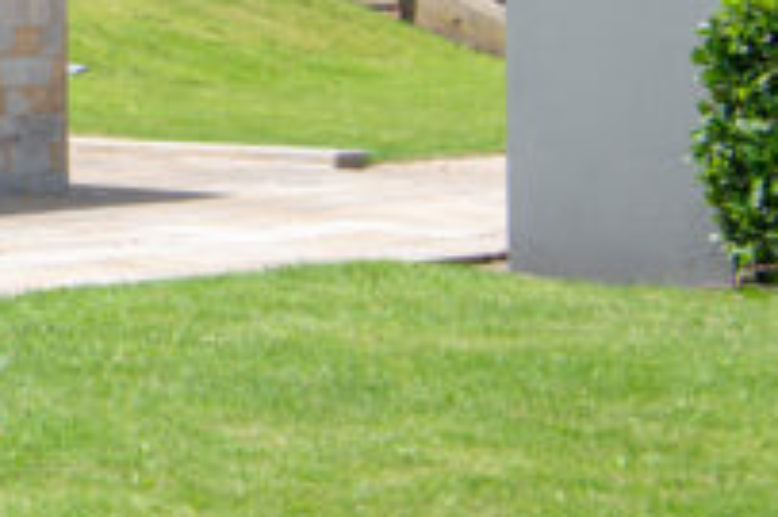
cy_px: -400
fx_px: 4211
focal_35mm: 195
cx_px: -843
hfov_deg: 9.7
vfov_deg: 6.9
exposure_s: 1/200
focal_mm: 38
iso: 200
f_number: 8
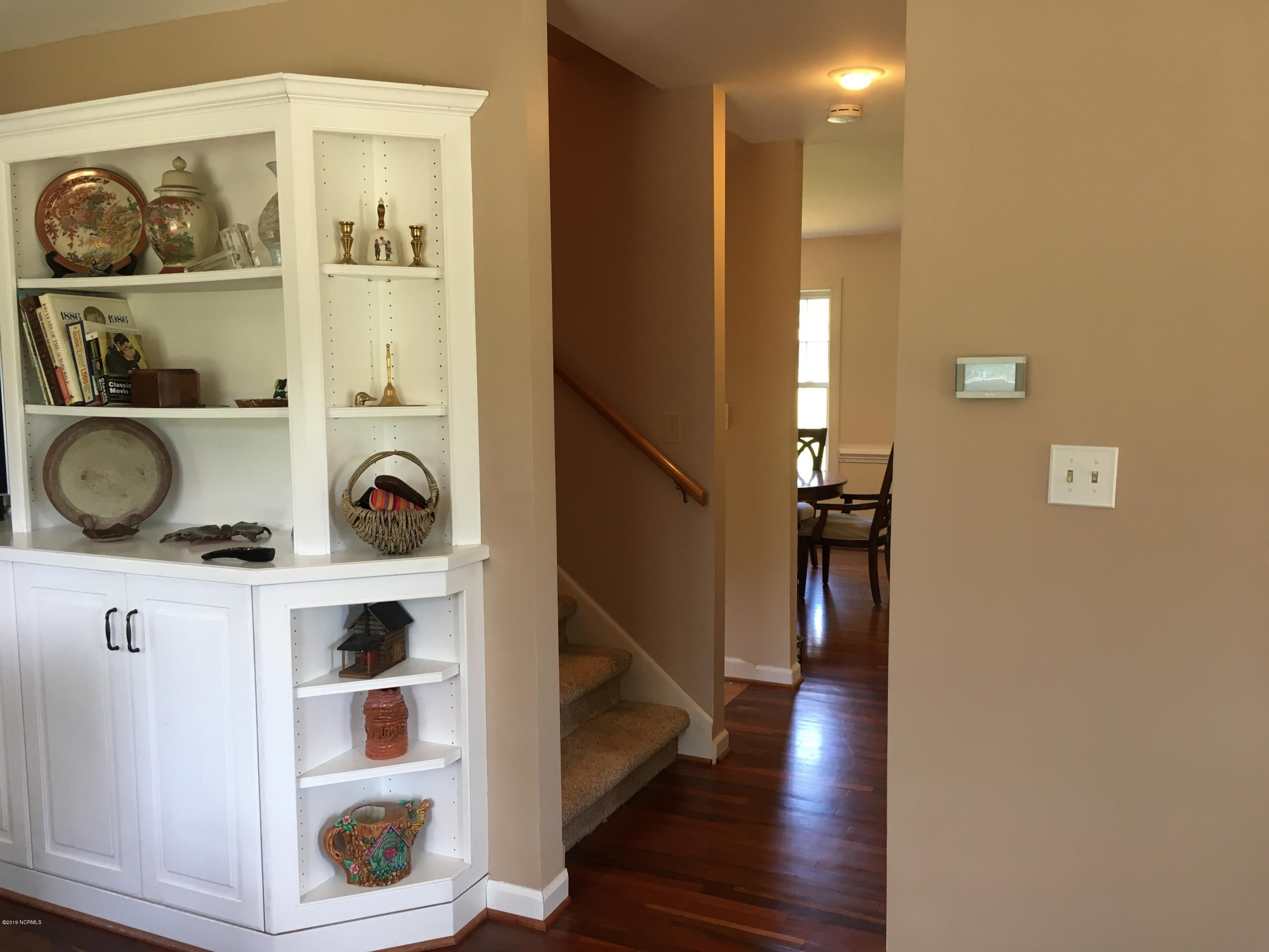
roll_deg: +0.1
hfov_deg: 61.7
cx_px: 634
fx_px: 1063
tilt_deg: -5.4
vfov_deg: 48.2
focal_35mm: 29
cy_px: 476
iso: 50
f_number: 2.2
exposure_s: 1/30
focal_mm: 4.15
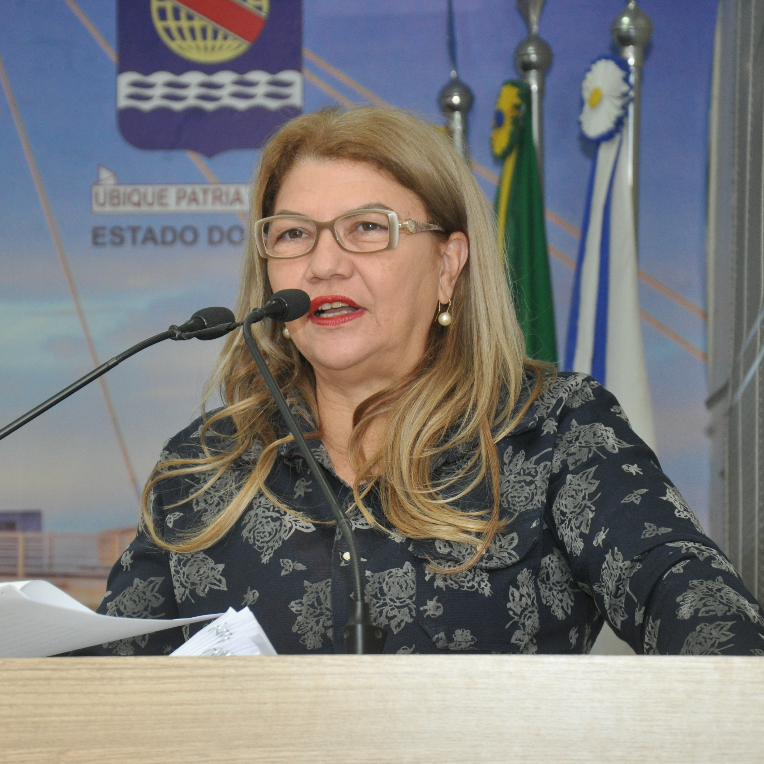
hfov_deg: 12.1
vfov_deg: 12.1
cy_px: 382
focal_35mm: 145
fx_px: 3612
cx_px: 265
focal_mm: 75
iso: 800
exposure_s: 1/125
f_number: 5.3
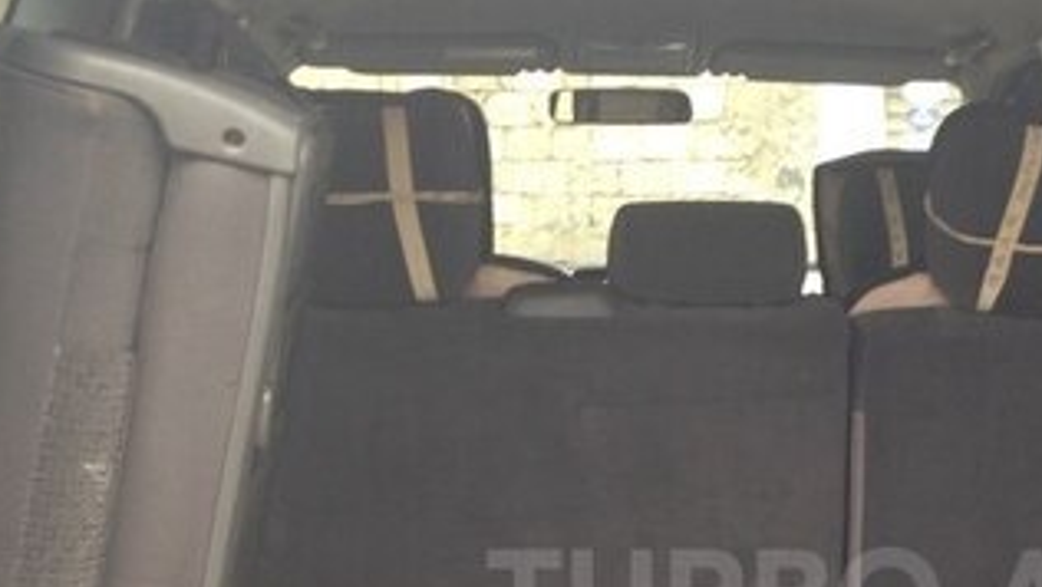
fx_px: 2073
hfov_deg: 27.7
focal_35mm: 75
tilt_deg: -8.2
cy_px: 599
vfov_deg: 15.8
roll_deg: +2.2
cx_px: 824
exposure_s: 1/30
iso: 50
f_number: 2.4
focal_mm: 4.12
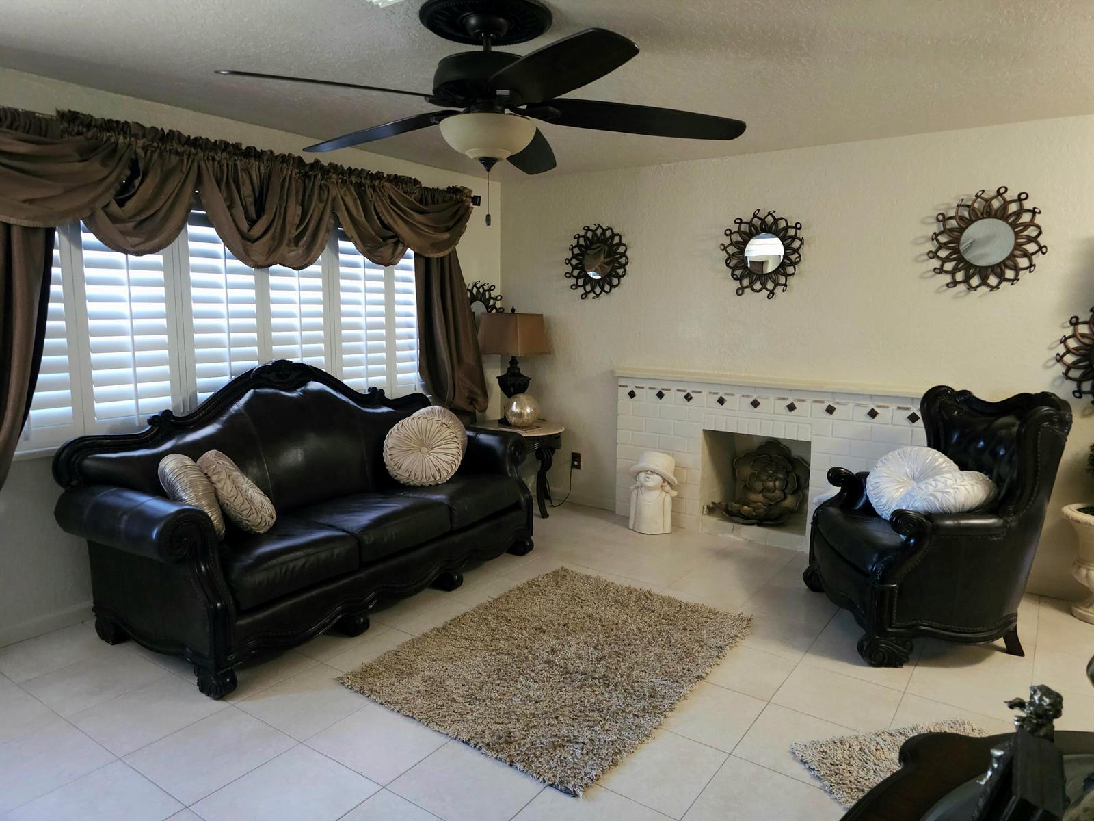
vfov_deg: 58.9
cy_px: 410
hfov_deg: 73.9
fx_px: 727
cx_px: 547
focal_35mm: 23
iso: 640
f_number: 1.7
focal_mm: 6.3
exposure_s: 1/24
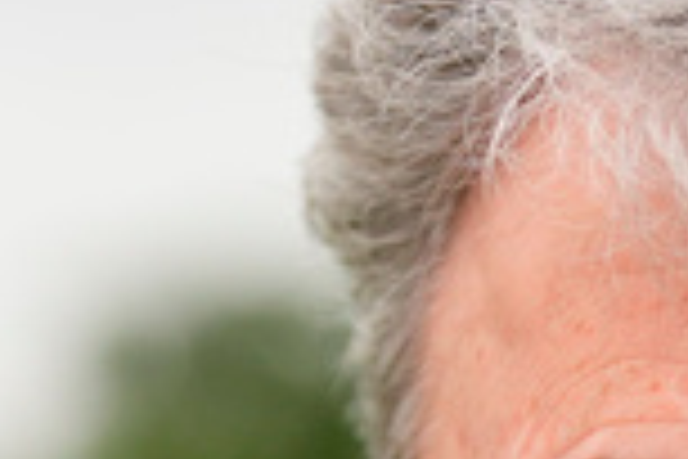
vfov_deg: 4.1
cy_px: 963
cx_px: 926
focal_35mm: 335
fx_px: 6402
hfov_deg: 6.1
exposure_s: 1/2500
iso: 500
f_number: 1.8
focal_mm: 50
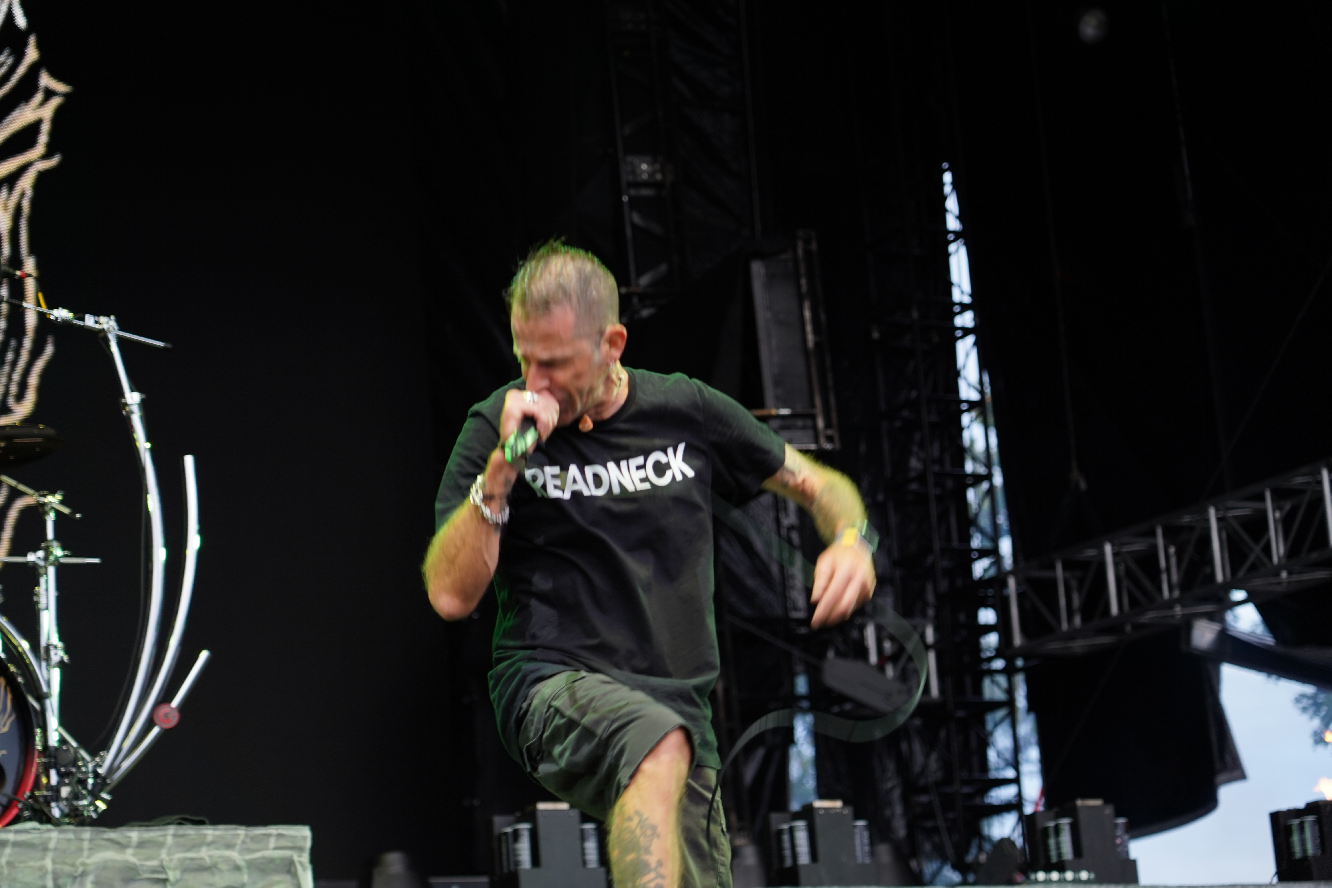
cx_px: 666
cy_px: 444
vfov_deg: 15.2
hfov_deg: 22.6
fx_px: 3330
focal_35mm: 90
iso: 320
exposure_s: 1/100
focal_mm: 90
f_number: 4
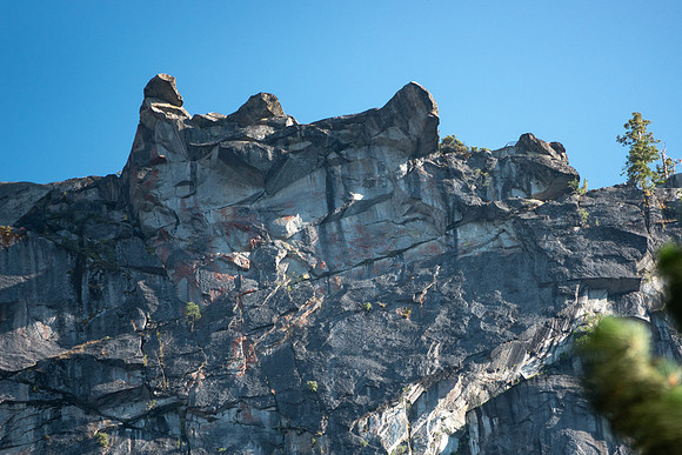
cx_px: 404
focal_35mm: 705
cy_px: 241
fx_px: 13364
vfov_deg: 2.0
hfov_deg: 2.9
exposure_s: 1/320
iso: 100
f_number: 4
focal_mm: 218.32
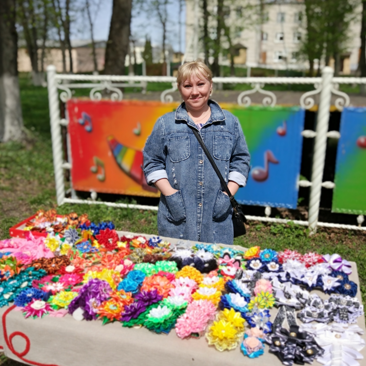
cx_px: 182
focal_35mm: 34
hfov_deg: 48.5
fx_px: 407
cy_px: 182
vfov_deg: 48.5
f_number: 2
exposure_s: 1/1275
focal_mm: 4.26
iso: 101
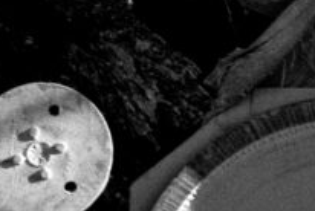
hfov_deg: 8.5
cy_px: -29
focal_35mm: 235
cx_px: 491
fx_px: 2059
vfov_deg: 5.8
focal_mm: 28
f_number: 5.6
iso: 320
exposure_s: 30
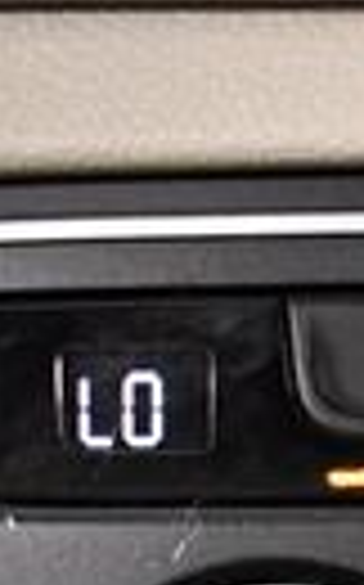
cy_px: 742
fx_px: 2879
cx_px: 1070
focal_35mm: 181
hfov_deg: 6.6
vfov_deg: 11.3
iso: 4500
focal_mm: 18
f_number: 3.5
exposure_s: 1/60
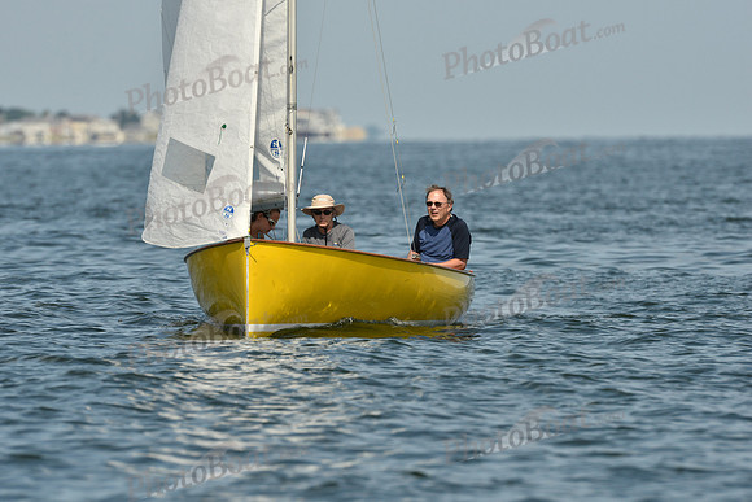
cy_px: 251
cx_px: 376
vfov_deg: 2.3
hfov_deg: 3.4
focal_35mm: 600
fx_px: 12536
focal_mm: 600
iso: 250
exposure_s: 1/1000
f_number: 9
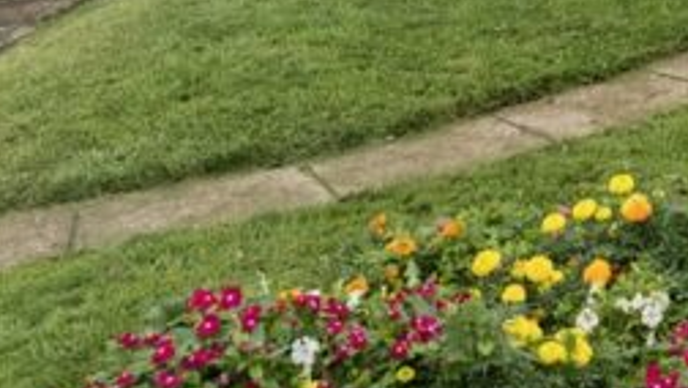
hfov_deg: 23.1
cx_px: 865
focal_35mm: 83
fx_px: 1515
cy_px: -292
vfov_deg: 13.3
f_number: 3.2
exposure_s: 1/240
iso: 800
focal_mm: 12.29
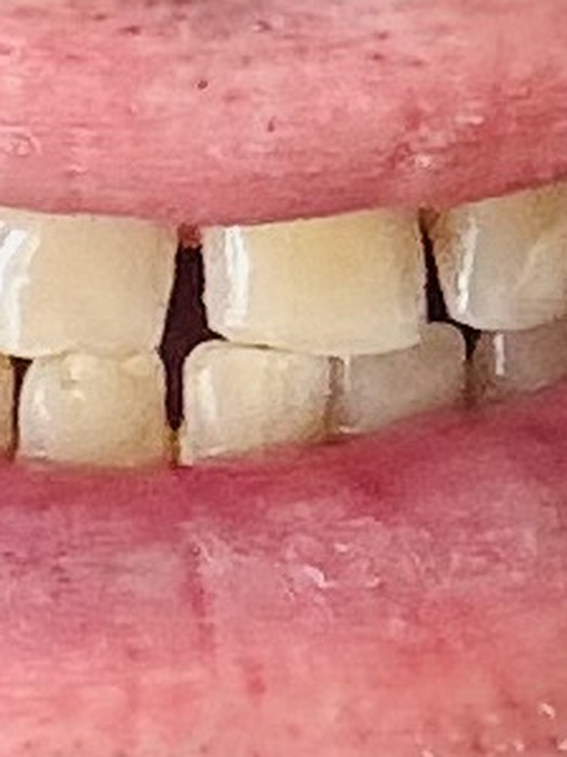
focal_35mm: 77
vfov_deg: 25.1
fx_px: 1683
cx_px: 213
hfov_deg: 19.1
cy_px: 197
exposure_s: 1/60
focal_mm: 2.69
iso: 125
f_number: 1.9
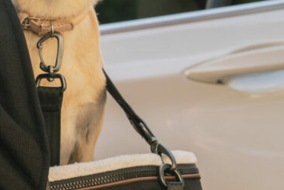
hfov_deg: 10.5
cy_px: 18
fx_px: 1515
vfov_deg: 7.1
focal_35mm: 192
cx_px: -75
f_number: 7.1
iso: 1000
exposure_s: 1/160
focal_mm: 70
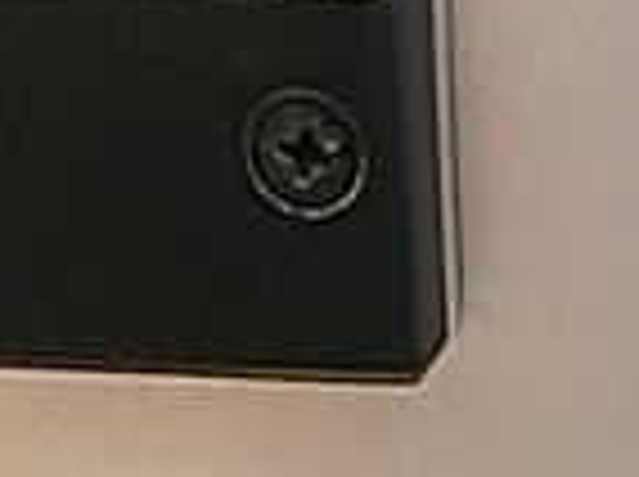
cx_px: 824
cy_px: 986
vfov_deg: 10.3
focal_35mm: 131
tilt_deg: -33.3
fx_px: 2414
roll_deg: -2.5
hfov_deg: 14.5
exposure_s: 1/24
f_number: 2.2
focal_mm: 4.15
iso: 200
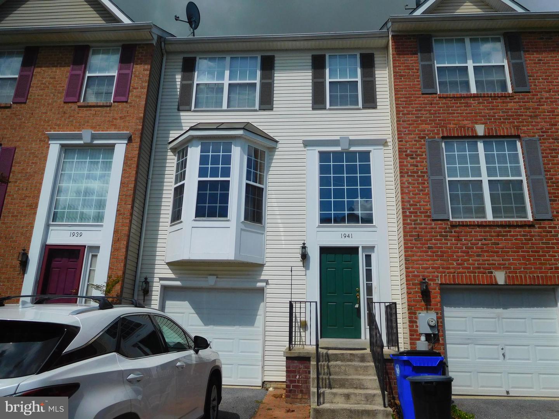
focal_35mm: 25
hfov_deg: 69.4
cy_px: 210
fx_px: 404
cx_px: 280
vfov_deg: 54.9
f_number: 6.8
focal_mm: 4.5
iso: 125
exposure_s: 1/800
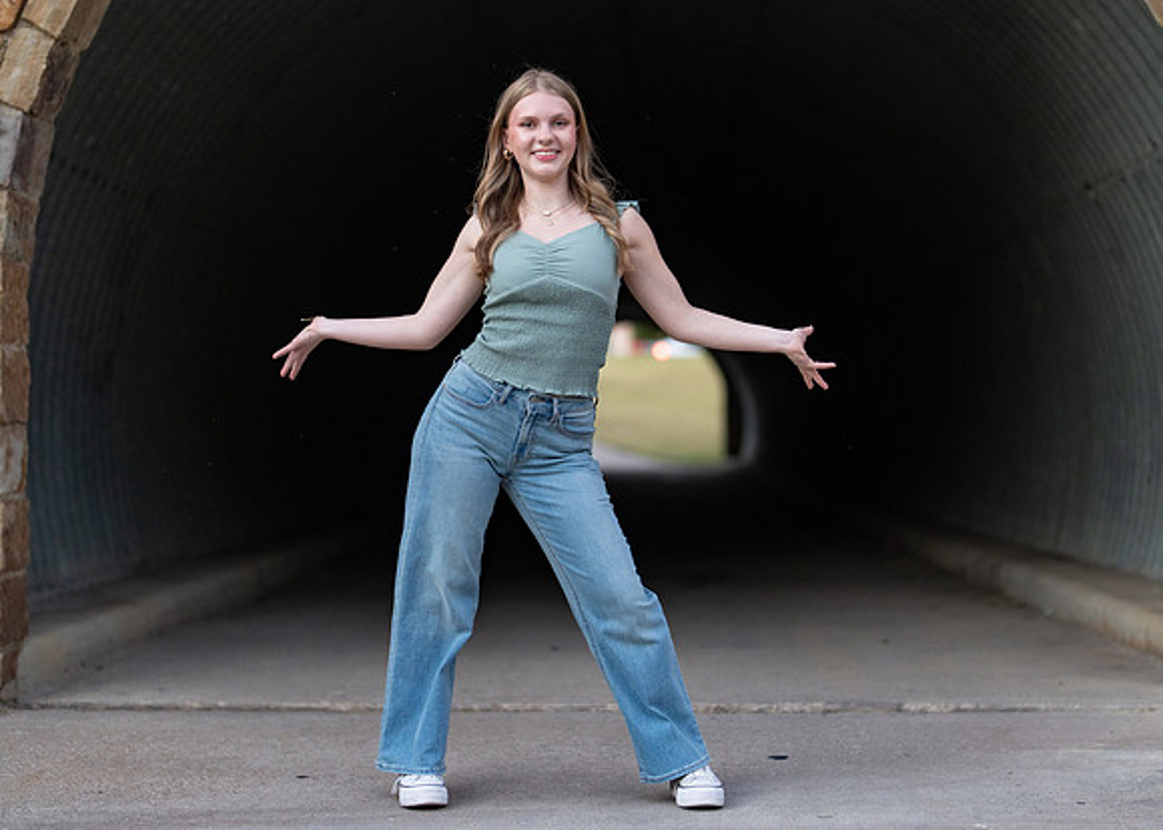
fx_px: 2304
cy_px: 382
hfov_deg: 28.3
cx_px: 617
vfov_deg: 20.4
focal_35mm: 70
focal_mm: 50
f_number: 1.2
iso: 640
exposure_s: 1/400
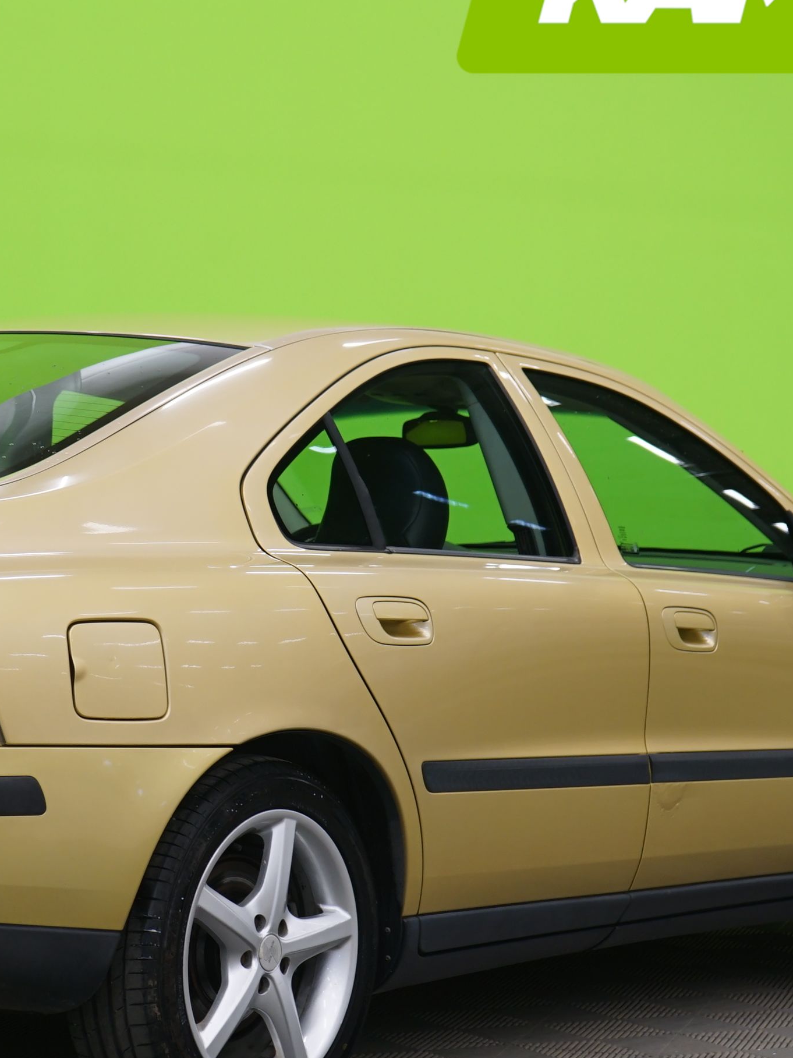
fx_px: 3056
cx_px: 171
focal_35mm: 100
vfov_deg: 19.6
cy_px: 567
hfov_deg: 14.7
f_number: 5
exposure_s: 1/8
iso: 400
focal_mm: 48
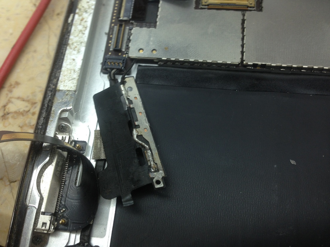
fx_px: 315
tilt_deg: -70.6
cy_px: 124
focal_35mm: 33
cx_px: 165
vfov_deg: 42.9
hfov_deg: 55.4
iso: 50
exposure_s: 1/30
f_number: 2.4
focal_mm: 4.12
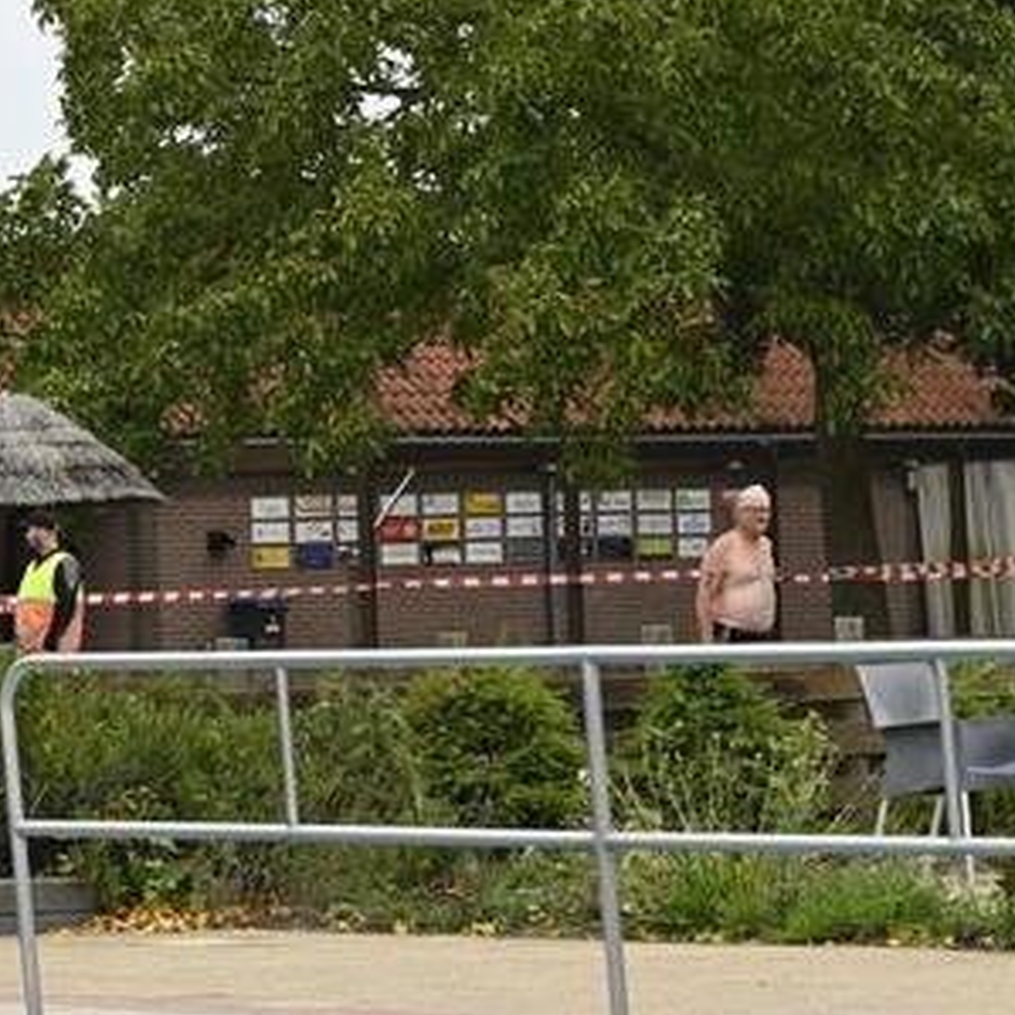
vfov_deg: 8.9
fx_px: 6535
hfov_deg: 8.8
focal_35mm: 197
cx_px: -255
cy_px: 453
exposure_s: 1/320
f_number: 5.6
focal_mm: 70
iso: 400
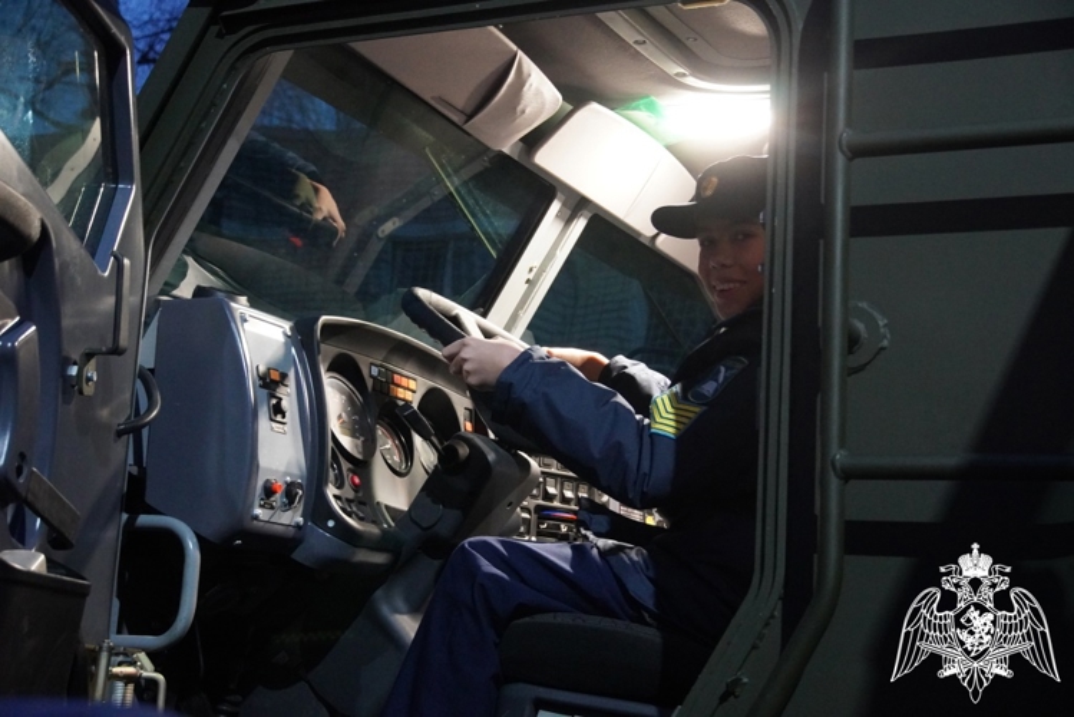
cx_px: 537
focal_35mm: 57
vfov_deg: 23.8
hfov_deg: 35.0
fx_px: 1701
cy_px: 358
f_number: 5
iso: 6400
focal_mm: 38
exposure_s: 1/25
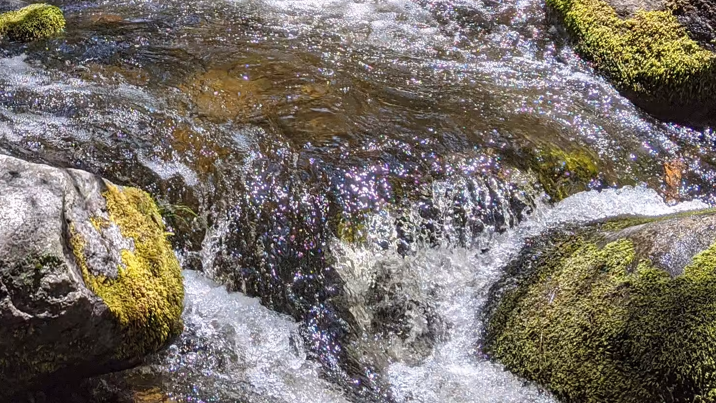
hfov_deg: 25.5
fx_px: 1538
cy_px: -109
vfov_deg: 14.4
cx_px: 82
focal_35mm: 81
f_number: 1.8
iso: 57
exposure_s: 1/1235
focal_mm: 4.44
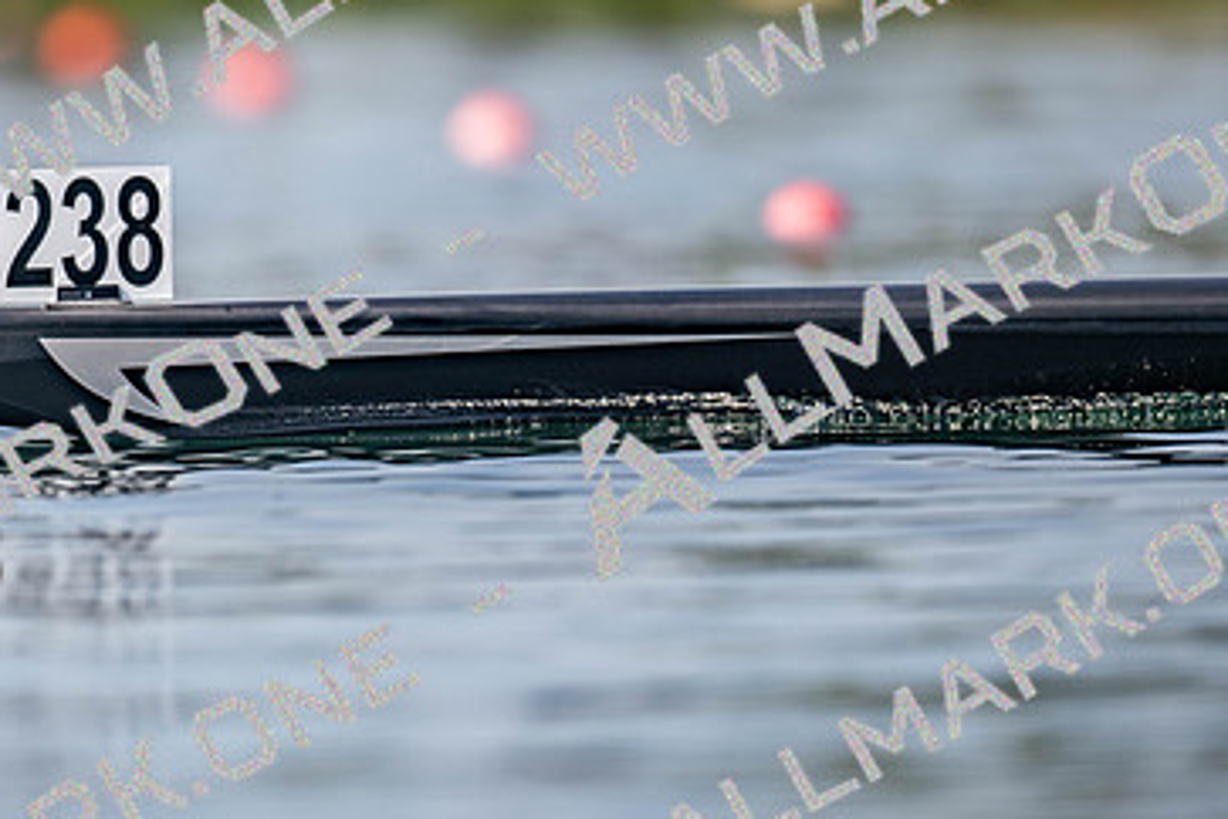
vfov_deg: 1.4
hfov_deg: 2.1
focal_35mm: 960
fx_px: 32744
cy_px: 259
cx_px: 291
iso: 140
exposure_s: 1/2500
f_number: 4
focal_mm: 600
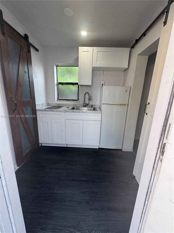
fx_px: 94
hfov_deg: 85.7
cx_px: 87
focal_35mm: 14
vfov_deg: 102.1
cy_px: 116
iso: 100
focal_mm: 2.22
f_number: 2.2
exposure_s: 1/99
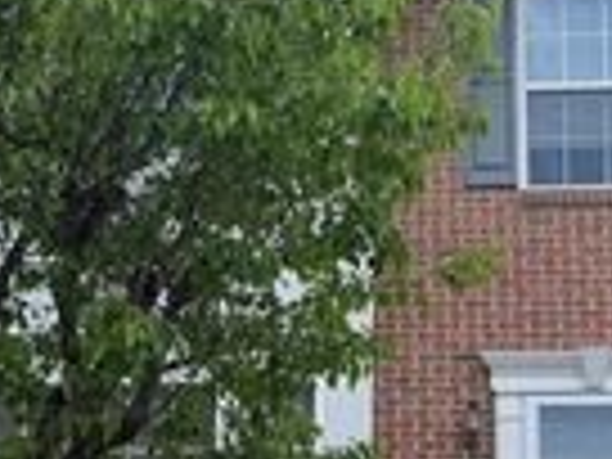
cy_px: 344
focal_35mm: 88
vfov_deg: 16.7
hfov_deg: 22.2
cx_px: 392
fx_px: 1556
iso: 100
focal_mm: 6.76
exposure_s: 1/1464
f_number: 1.78
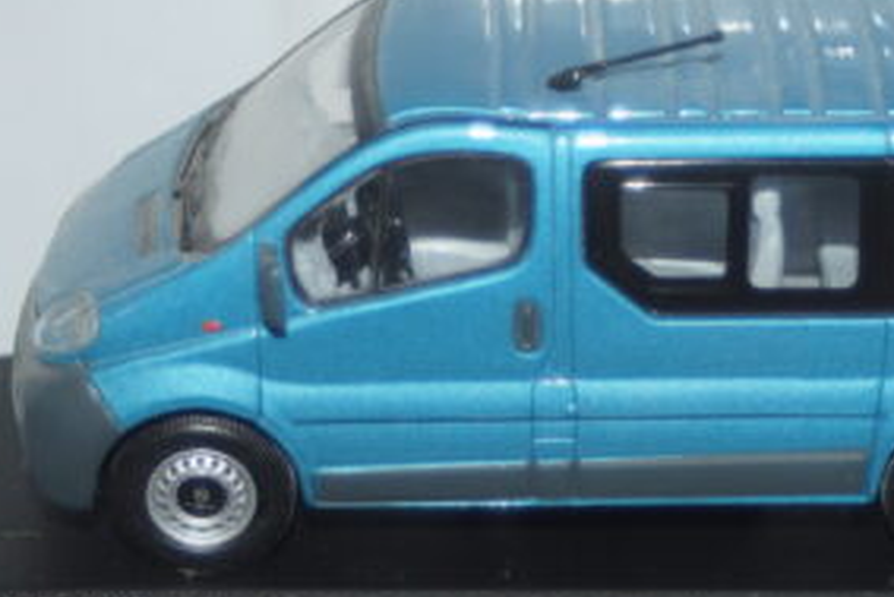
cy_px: 338
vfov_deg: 8.6
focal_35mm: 159
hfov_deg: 12.9
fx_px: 3950
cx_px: 644
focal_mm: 50
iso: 250
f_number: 4.5
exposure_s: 1/125
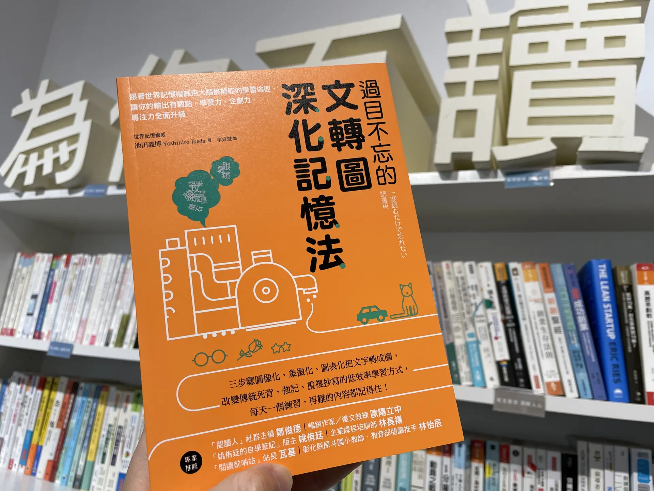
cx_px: 327
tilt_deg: +13.2
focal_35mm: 26
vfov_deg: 53.1
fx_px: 491
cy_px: 246
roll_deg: -6.4
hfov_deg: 67.3
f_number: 1.6
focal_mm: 4.2
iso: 100
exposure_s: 1/120
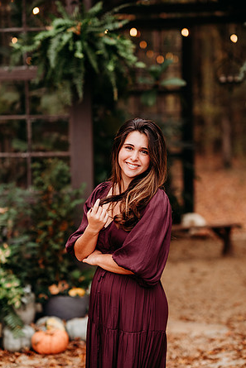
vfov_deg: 23.6
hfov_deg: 15.9
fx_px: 881
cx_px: 123
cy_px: 185
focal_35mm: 86
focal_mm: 85
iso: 250
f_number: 2.2
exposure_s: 1/500
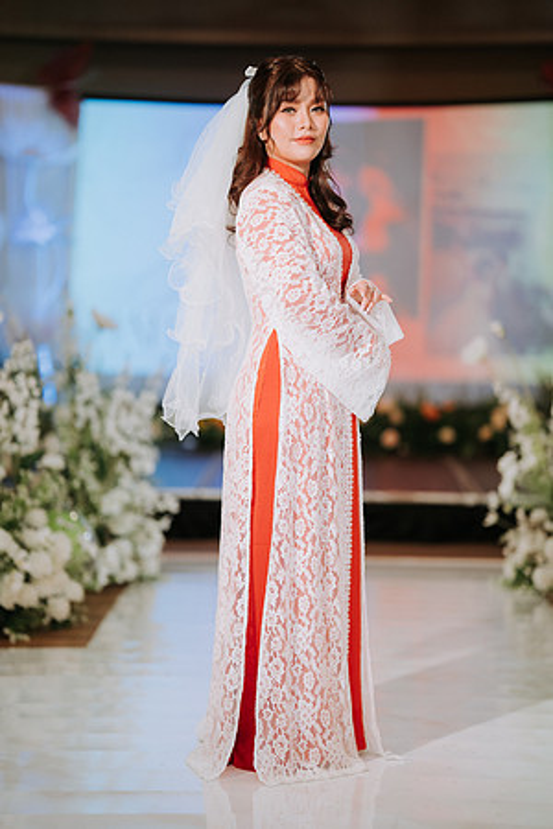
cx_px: 276
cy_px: 414
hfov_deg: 16.1
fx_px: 1958
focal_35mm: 85
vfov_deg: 23.9
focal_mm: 85
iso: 1000
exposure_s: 1/500
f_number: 1.4
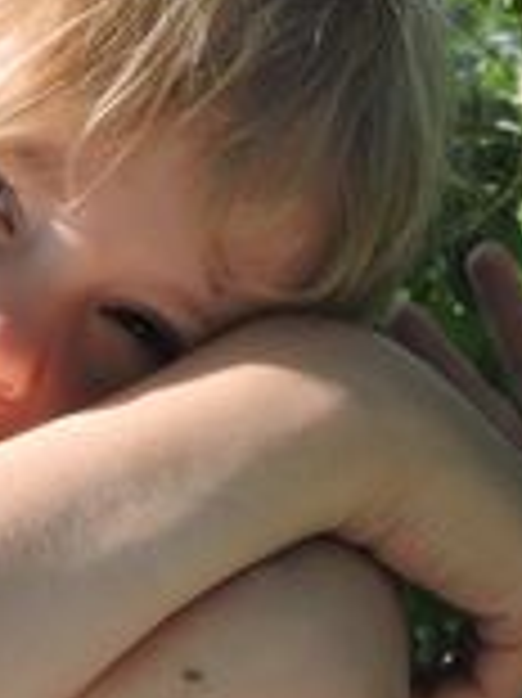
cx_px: -202
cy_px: 590
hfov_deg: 6.5
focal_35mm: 227
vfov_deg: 8.7
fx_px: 4570
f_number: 3.7
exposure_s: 1/400
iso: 100
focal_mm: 9.8
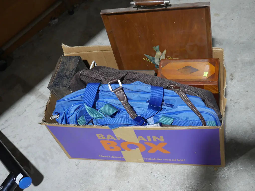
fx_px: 368
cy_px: 96
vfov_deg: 29.1
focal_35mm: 50
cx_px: 128
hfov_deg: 38.2
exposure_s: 1/60
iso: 800
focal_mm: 25
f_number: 5.3
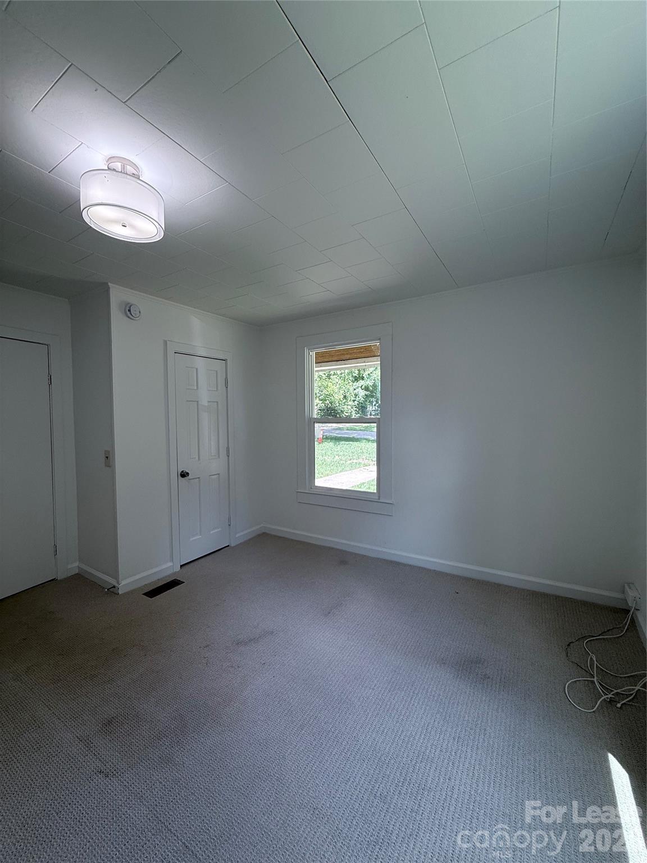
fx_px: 349
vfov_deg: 102.1
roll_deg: -0.2
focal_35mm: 14
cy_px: 432
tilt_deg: -1.6
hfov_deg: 85.7
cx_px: 324
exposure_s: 1/128
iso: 64
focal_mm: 2.22
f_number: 2.2
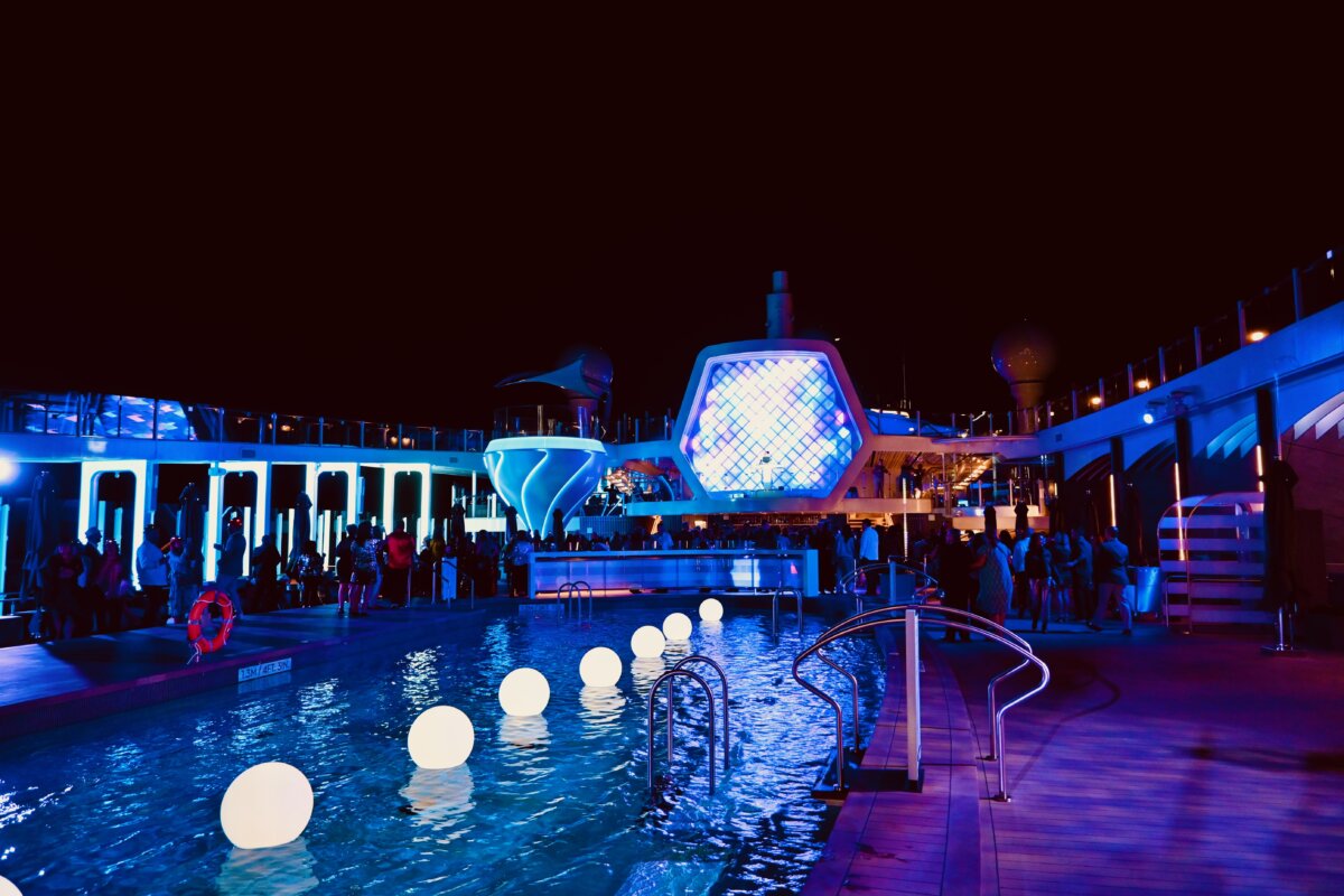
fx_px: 896
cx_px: 672
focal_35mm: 24
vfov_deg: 53.1
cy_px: 448
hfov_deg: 73.7
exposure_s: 1/100
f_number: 3.5
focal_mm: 16
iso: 1100
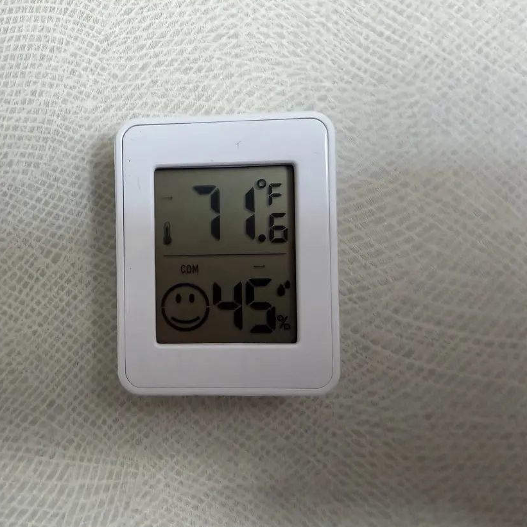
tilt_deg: +0.5
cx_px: 162
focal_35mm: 31
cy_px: 271
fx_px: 534
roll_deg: +1.0
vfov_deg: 52.5
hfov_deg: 51.2
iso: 320
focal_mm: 2.22
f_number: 2.2
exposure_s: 1/117
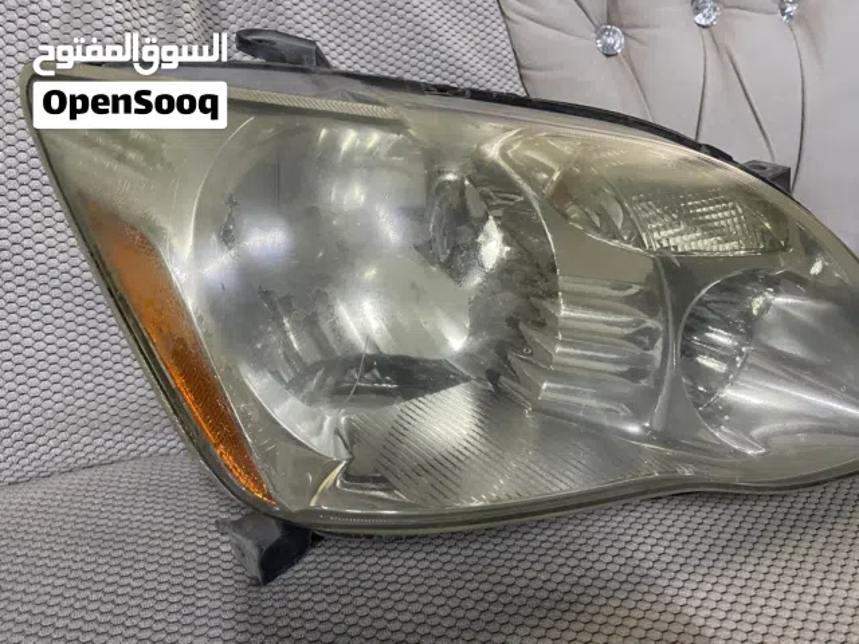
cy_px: 322
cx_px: 430
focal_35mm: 26
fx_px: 645
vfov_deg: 53.1
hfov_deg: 67.3
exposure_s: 1/50
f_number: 1.8
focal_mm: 4.25
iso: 400
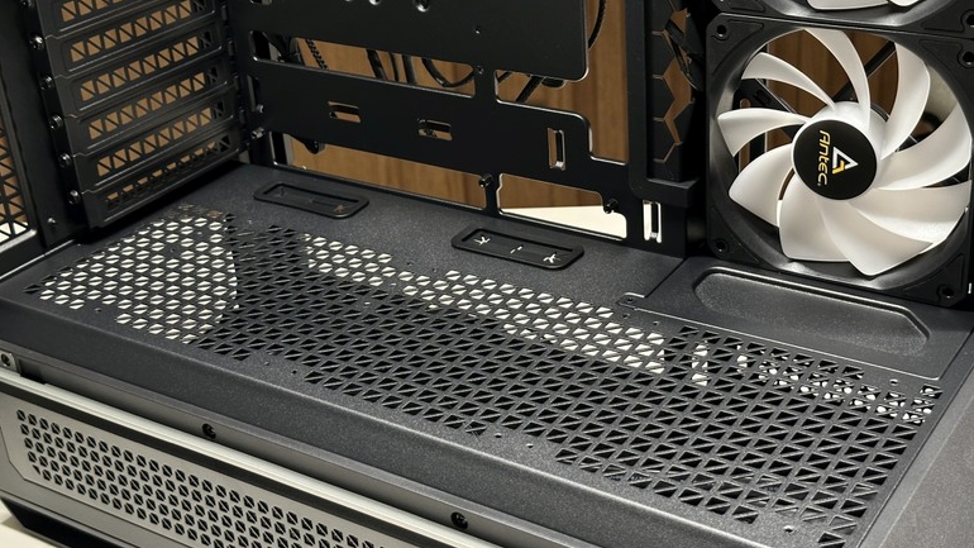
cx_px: 488
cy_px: 258
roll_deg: +4.1
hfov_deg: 39.2
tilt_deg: -27.7
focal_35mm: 53
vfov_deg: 22.6
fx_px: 1369
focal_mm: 6.86
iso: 250
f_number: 1.78
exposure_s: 1/60
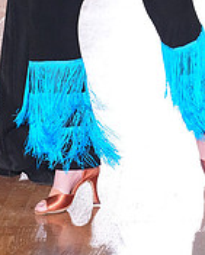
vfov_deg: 8.7
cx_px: 7
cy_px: -107
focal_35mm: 217
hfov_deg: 7.1
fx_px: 1644
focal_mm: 70
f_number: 5.6
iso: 5000
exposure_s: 1/320
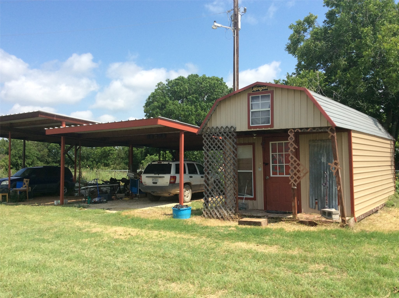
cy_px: 149
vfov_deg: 44.0
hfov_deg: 56.9
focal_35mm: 32
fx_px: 368
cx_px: 200
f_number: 2.4
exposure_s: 1/1217
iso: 32
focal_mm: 3.3
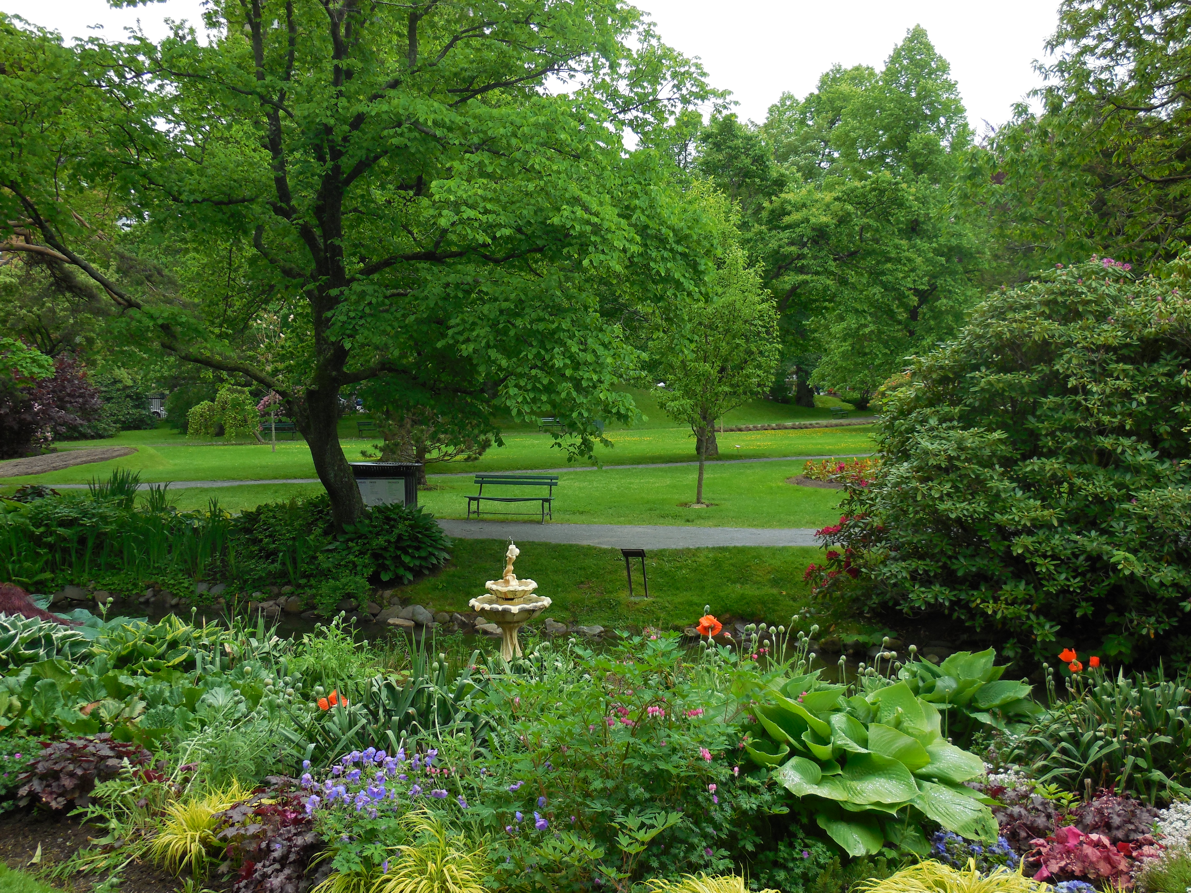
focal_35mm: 40
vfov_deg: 36.0
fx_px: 1376
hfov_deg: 46.8
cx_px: 596
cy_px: 446
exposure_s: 1/160
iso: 125
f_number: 3.6
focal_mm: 7.1
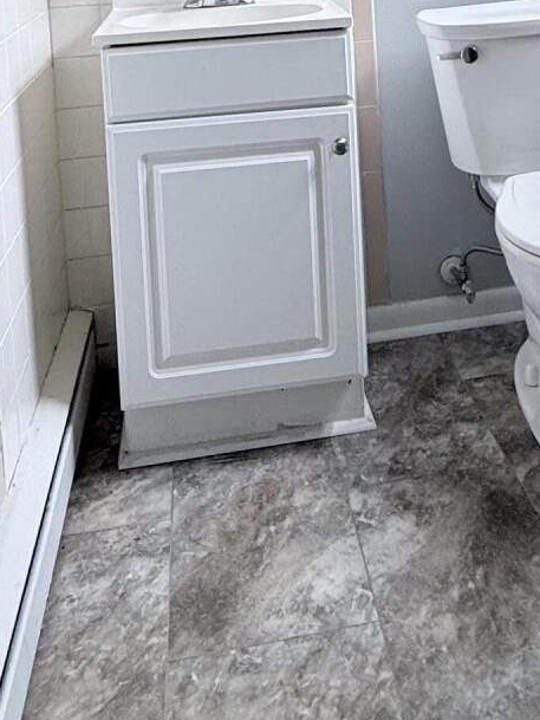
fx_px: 956
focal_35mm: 46
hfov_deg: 31.3
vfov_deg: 35.5
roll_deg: +2.9
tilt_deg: -2.4
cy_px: -63
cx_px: 352
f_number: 2.2
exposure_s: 1/120
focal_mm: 2.22
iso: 125
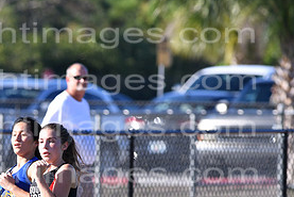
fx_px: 7705
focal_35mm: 943
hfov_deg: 2.2
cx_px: 19
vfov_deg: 1.5
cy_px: 199
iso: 400
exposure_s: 1/1600
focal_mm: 300
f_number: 5.6
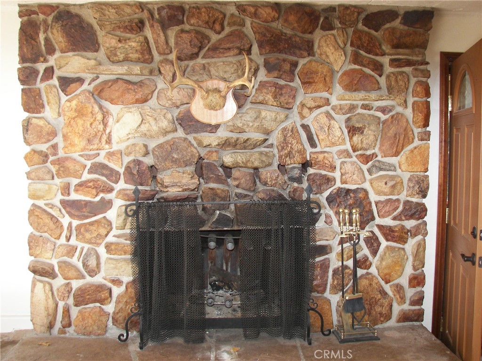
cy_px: 180
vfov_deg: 39.7
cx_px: 241
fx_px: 501
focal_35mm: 36
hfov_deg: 51.4
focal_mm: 6
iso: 100
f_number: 2.8
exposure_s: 1/30
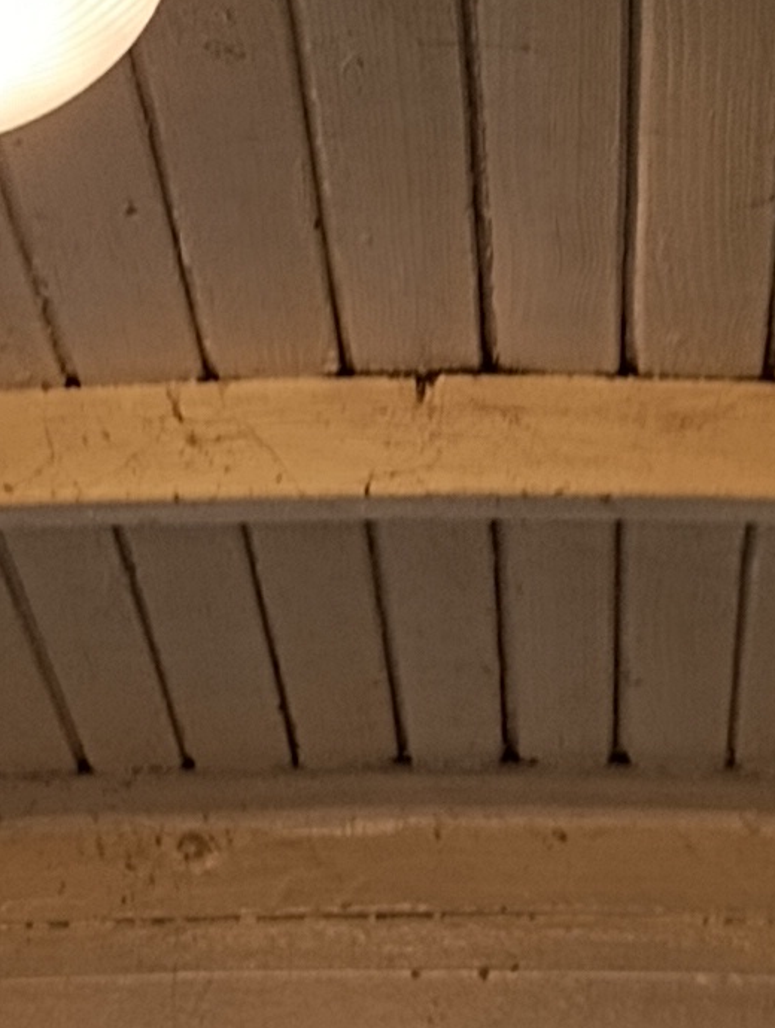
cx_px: 164
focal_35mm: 136
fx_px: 4047
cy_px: 2637
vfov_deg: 11.4
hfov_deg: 10.9
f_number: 1.65
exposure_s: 1/100
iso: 473
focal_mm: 6.11
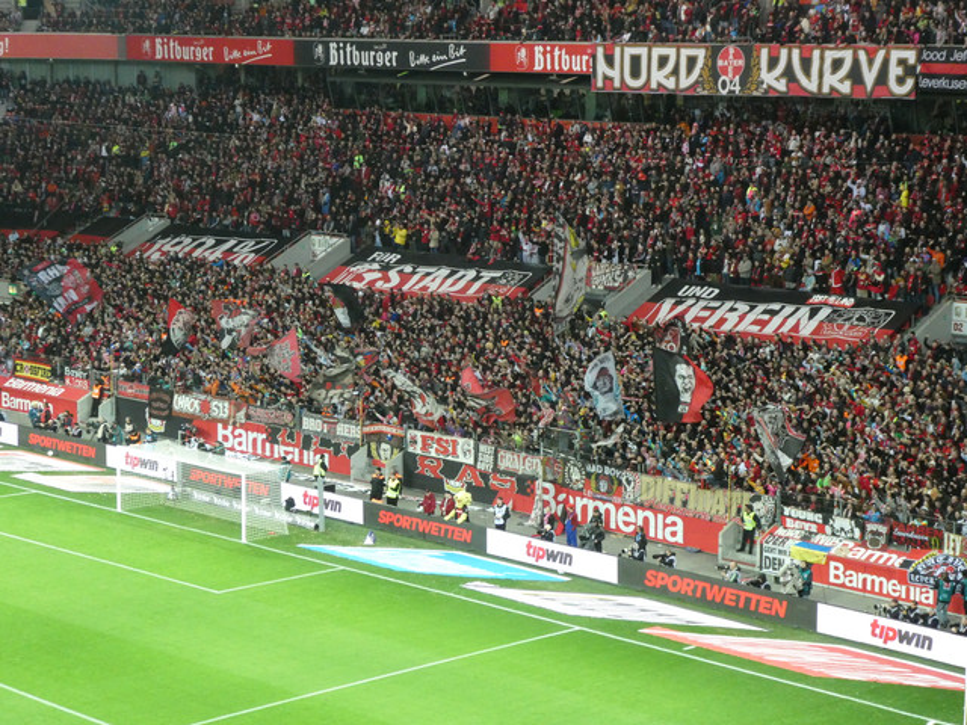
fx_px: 2207
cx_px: 484
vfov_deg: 18.7
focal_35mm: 79
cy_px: 362
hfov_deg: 24.7
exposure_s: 1/80
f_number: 4.7
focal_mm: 14.1
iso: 800
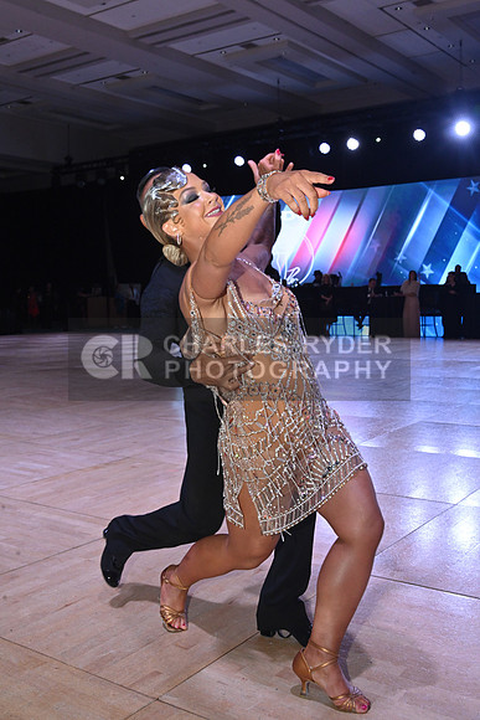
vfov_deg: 50.7
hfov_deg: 35.1
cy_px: 360
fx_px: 759
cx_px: 240
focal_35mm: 38
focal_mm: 38
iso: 1600
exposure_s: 1/200
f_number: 11
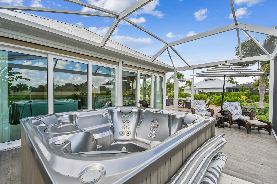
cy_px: 92
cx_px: 138
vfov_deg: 77.3
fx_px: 115
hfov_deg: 100.4
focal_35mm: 15
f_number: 7.1
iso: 100
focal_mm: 10
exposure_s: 1/200
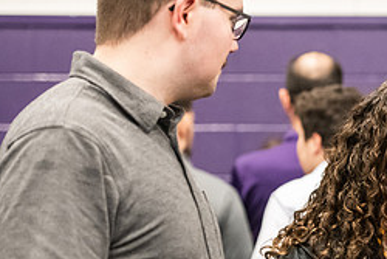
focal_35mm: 197
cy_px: 238
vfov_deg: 7.0
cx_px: 420
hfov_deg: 10.3
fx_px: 2119
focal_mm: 85
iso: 4000
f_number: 3.2
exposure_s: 1/200
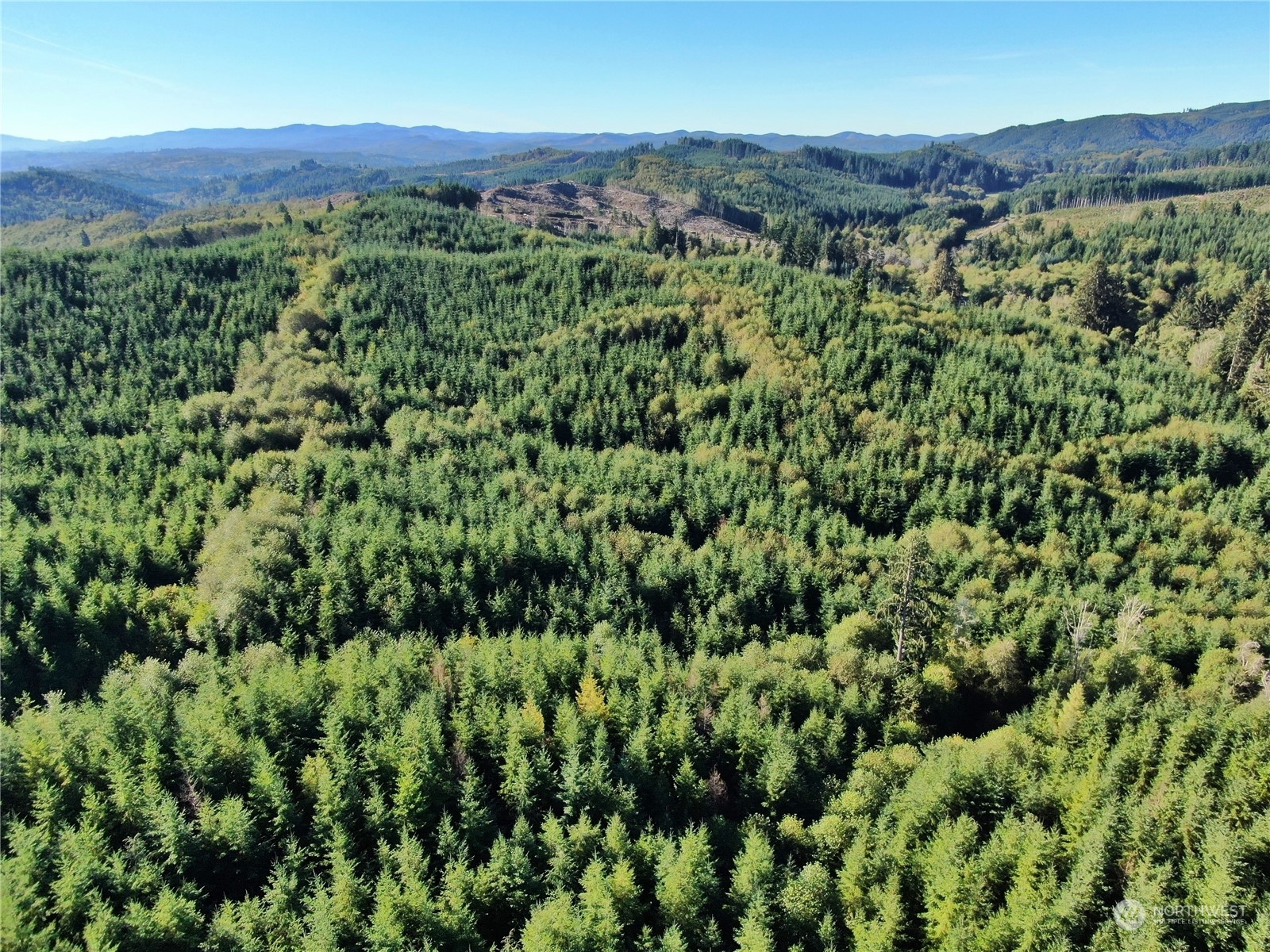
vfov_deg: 56.8
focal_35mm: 24
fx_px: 881
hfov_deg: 71.6
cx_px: 635
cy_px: 476
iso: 100
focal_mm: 4.39
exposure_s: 1/800
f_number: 2.8
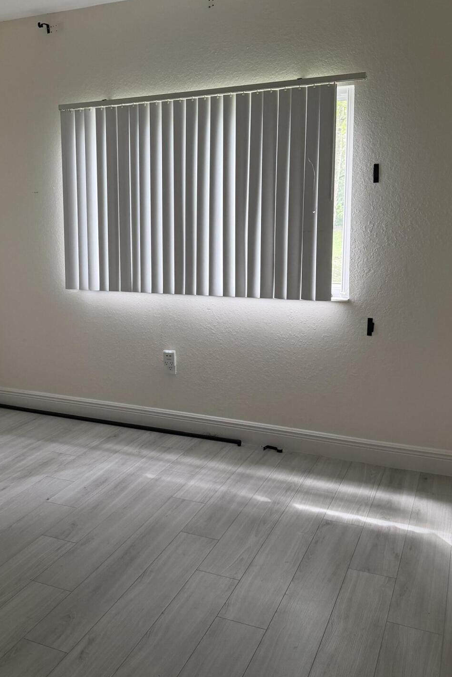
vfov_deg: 54.2
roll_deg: +0.1
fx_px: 659
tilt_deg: -7.3
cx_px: 148
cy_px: 291
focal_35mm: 35
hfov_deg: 37.4
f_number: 1.78
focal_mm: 6.76
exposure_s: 1/60
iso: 200
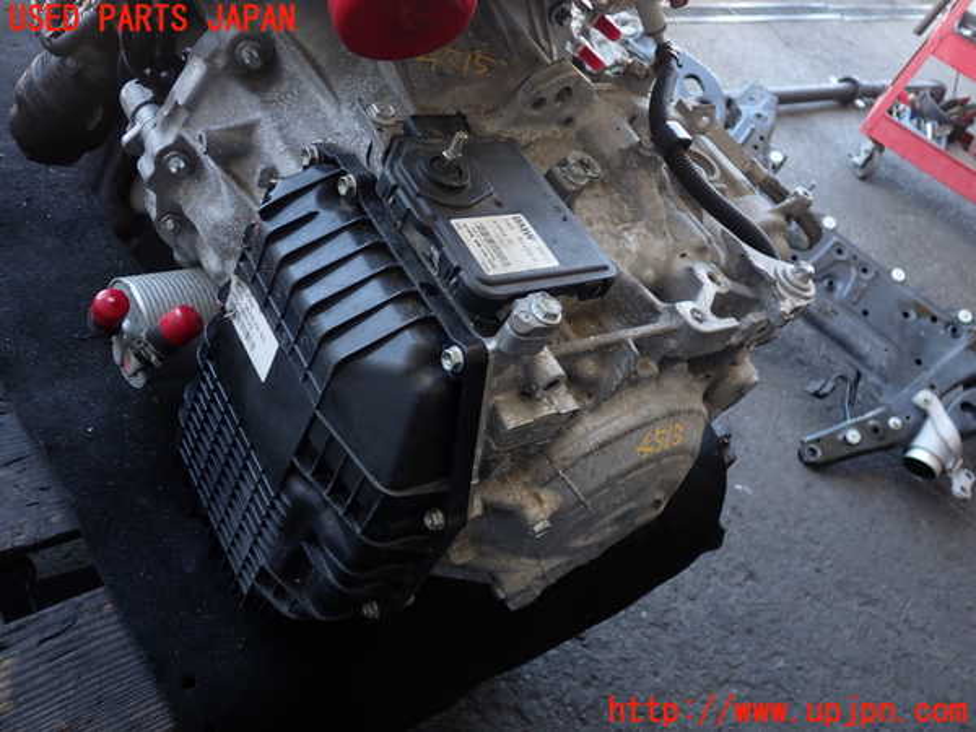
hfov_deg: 60.0
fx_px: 846
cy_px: 366
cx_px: 488
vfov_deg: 46.8
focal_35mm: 30
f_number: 2.3
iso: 100
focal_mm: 5.4
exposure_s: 1/60
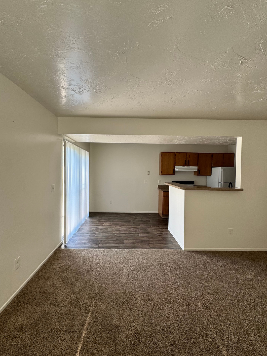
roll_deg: +0.2
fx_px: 154
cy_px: 175
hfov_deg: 81.7
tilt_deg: -0.5
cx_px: 127
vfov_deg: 98.2
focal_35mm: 15
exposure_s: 1/99
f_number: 2.2
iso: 64
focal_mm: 2.22
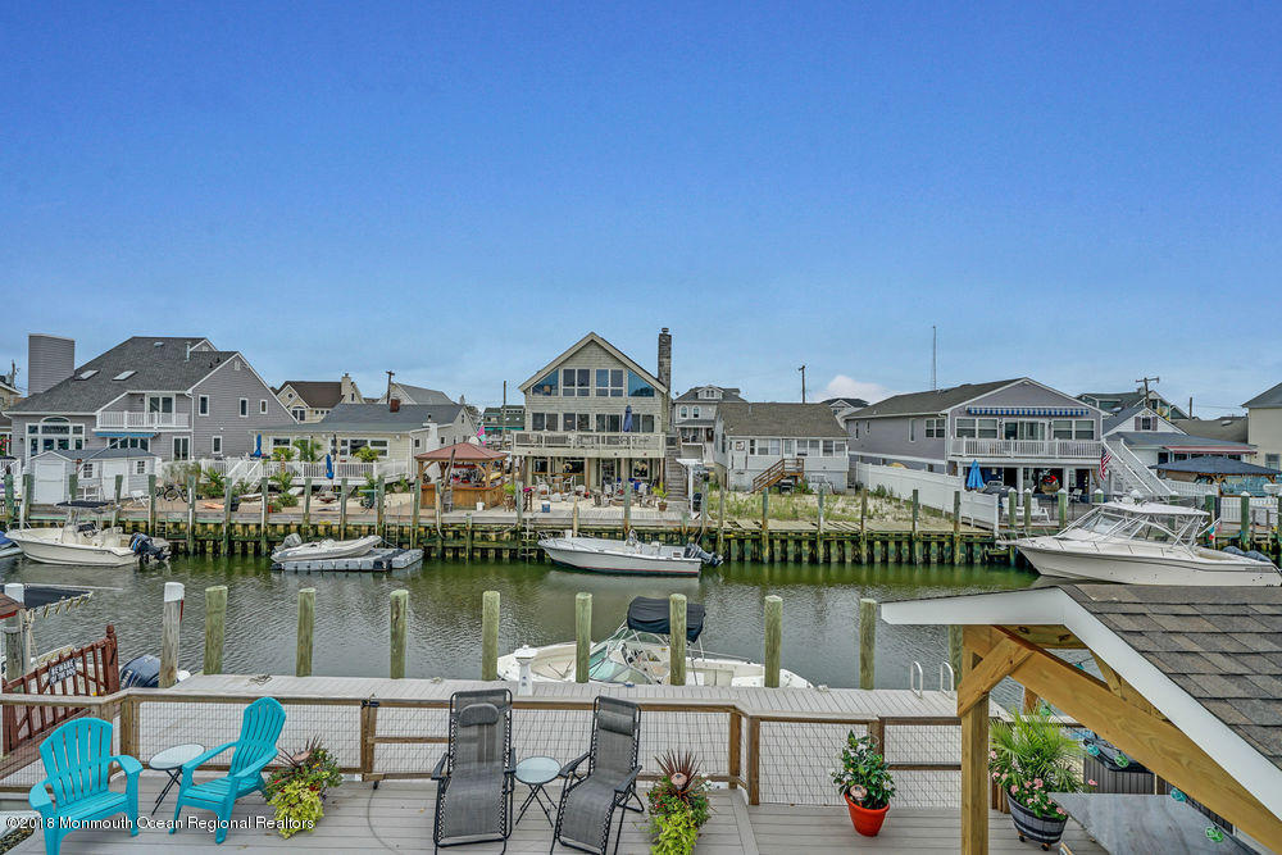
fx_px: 570
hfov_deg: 96.7
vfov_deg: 73.8
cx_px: 641
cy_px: 428
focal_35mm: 16
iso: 200
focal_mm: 16
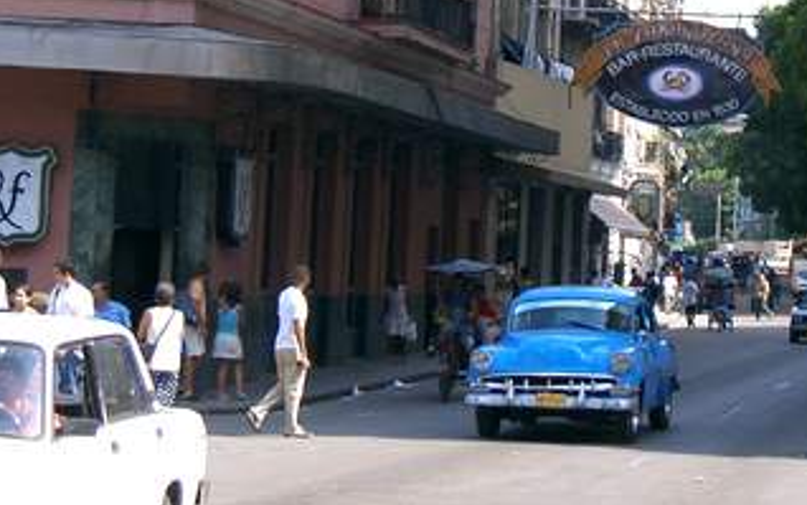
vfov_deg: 11.2
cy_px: 104
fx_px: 2574
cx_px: 480
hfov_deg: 17.8
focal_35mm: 117
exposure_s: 1/500
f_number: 3.3
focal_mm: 11.4
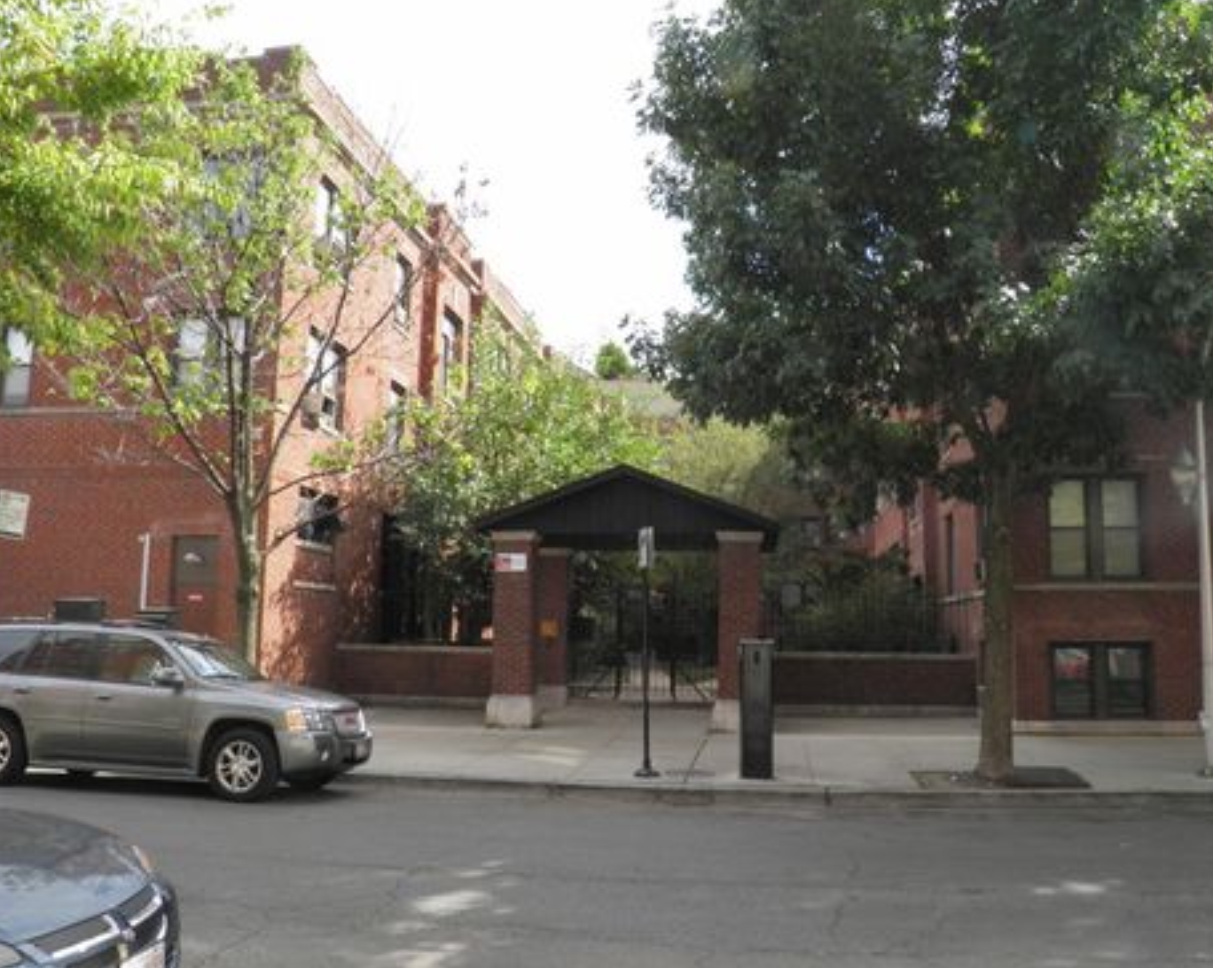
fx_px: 1076
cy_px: 472
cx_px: 636
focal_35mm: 30
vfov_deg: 48.4
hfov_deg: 58.8
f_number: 5.7
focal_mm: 4.9
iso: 50
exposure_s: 1/80
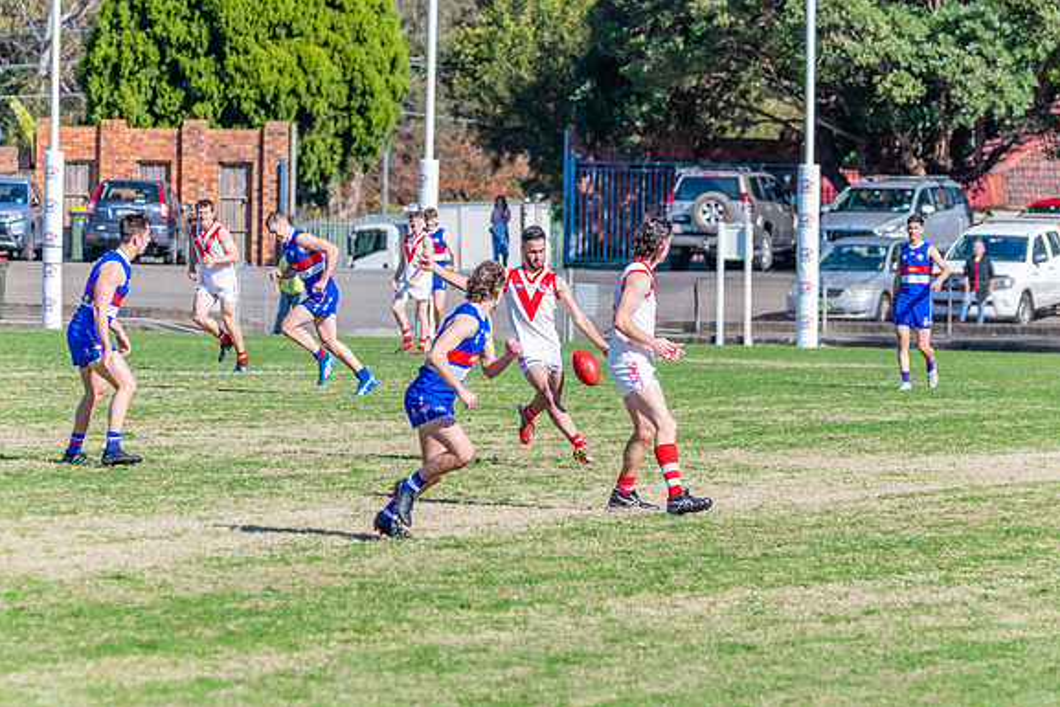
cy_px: 330
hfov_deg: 6.8
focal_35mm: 303
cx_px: 546
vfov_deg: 4.5
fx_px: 8923
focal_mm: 260
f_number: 8
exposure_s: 1/1600
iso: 800
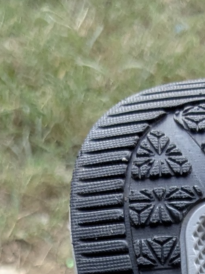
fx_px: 1271
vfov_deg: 11.1
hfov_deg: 9.1
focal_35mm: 161
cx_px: 239
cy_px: 562
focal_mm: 4.38
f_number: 1.73
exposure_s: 1/138
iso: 55
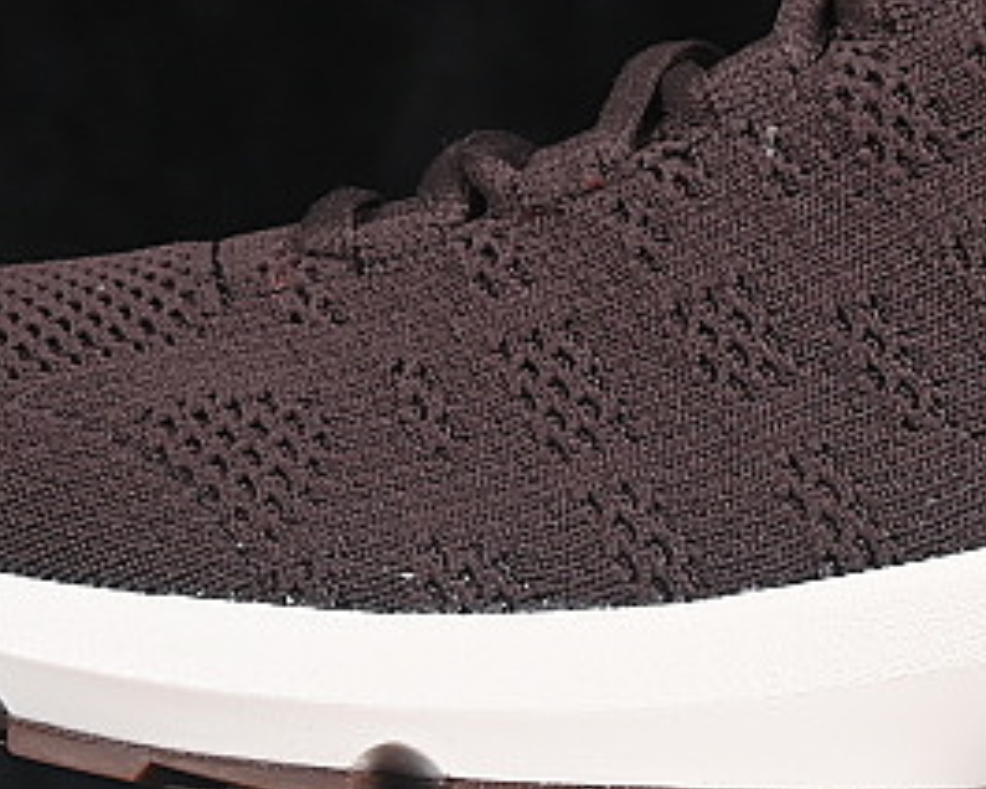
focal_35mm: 287
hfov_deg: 6.7
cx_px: 1042
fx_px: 8375
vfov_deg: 5.4
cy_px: 7
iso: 160
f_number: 6.3
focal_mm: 50
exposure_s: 1/60
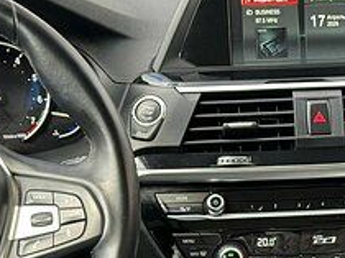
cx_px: 324
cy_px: 187
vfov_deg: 11.8
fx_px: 1244
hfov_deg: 15.6
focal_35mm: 125
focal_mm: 6.76
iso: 125
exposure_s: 1/60
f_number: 1.78
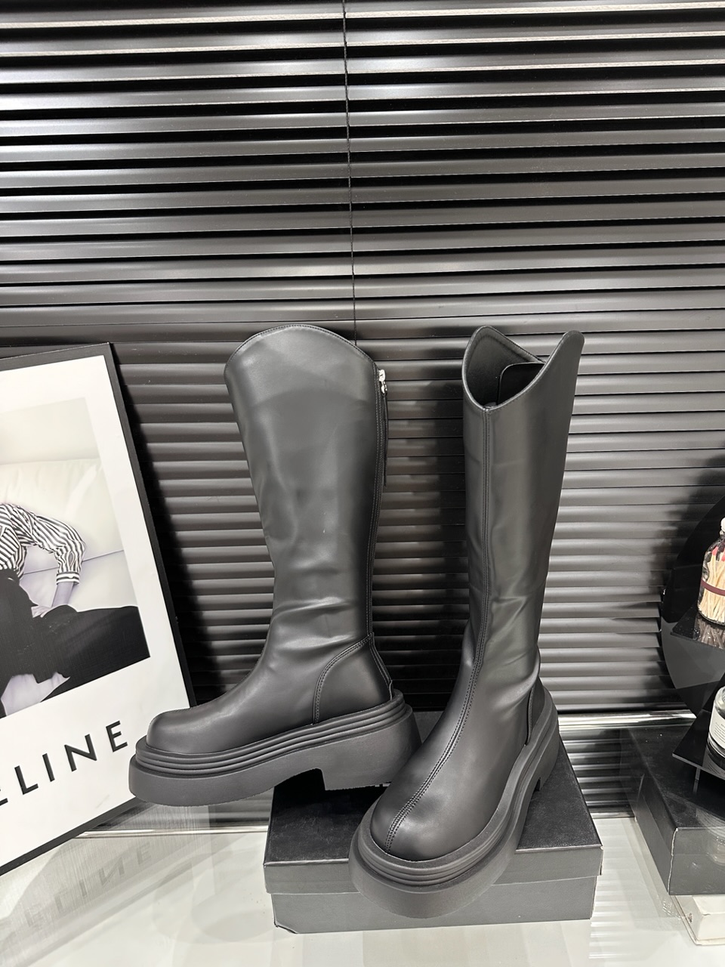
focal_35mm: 24
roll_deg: +3.4
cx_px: 362
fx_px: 670
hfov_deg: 56.8
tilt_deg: -22.9
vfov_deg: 71.6
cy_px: 484
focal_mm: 6.86
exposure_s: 1/50
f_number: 1.78
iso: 250
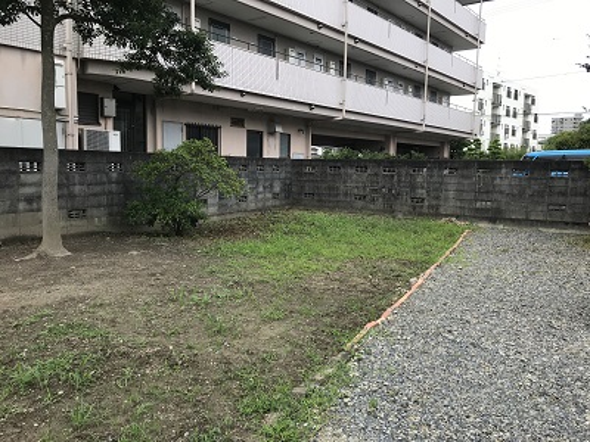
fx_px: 477
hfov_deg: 63.4
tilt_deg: -6.1
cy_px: 221
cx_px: 295
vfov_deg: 49.7
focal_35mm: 28
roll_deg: -0.9
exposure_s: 1/704
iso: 20
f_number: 1.8
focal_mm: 3.99
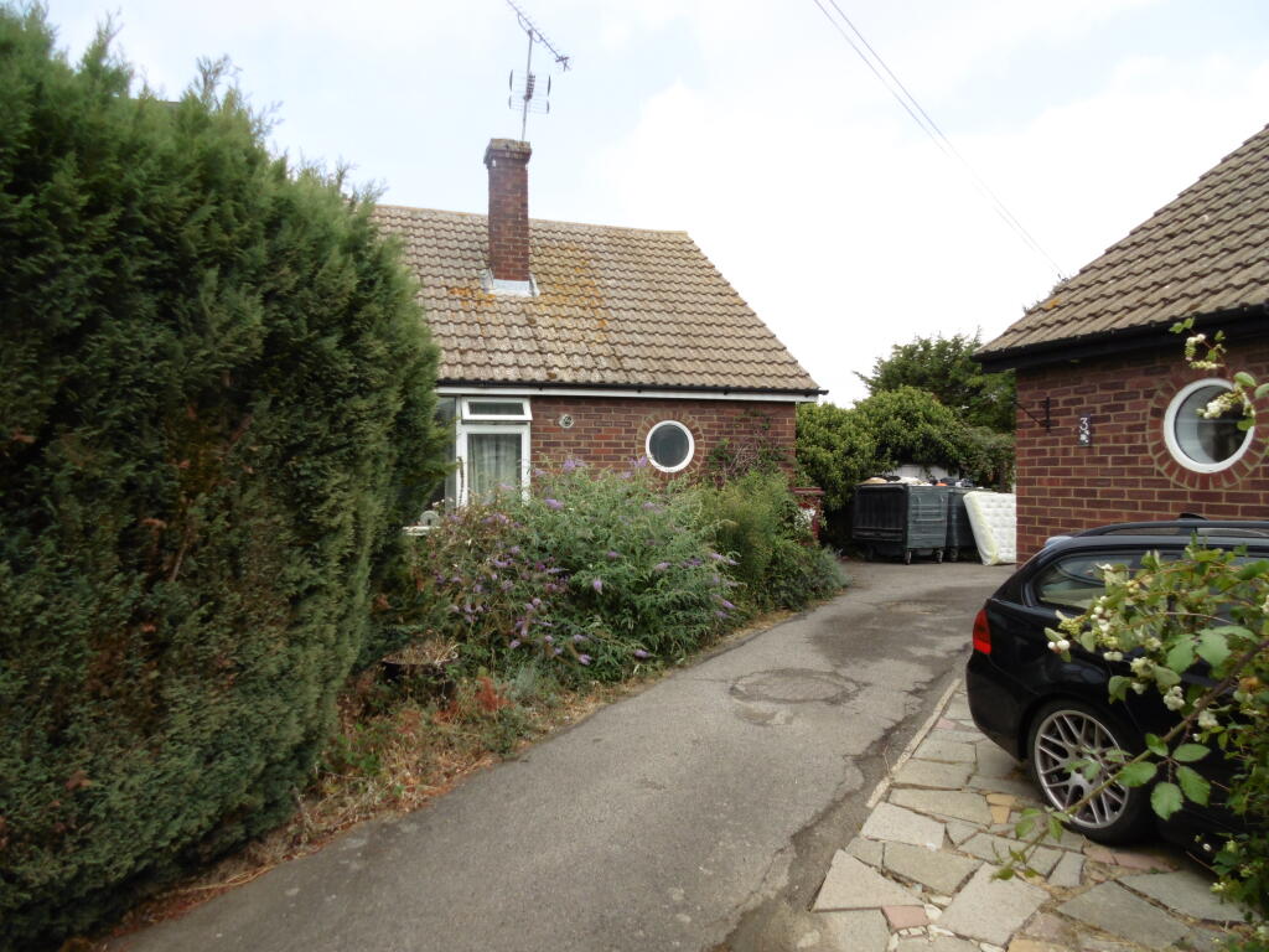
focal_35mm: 22
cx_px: 634
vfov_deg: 61.1
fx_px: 807
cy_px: 476
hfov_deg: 76.4
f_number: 3
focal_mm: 4
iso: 100
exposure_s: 1/640
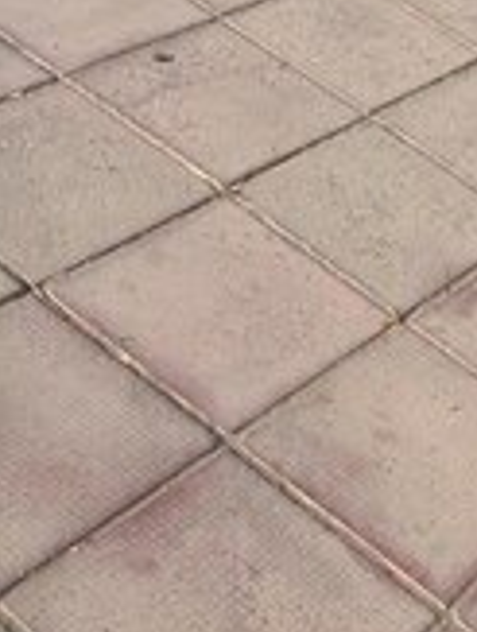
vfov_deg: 20.3
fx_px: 1611
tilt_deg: -16.3
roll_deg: -17.9
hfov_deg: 15.5
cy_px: -194
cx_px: 717
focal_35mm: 88
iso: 32
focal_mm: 4.15
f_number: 2.2
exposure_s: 1/1414
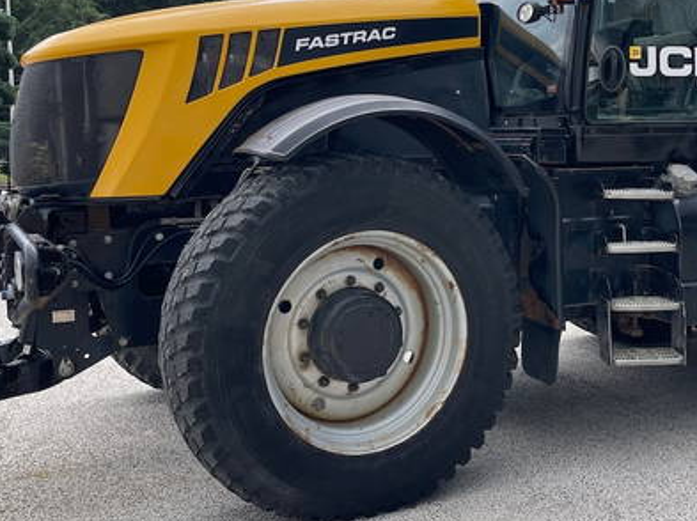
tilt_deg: -4.6
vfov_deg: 28.9
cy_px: 181
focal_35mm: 50
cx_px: 434
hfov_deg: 38.0
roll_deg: -0.3
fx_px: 1006
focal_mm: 5.1
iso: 32
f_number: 1.6
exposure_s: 1/553
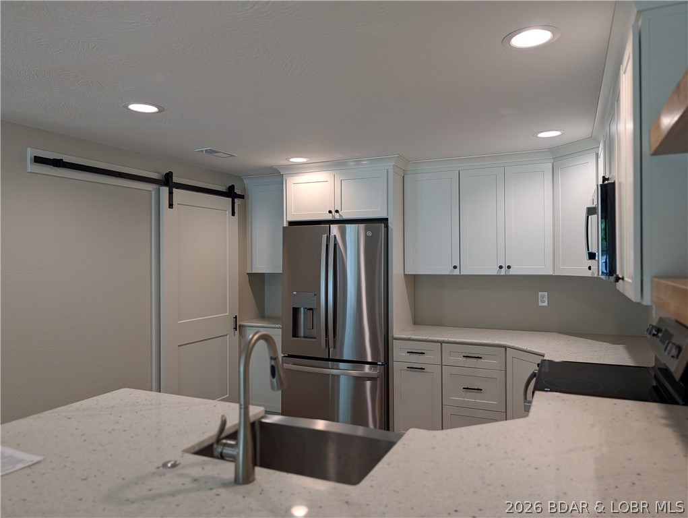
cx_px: 344
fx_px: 478
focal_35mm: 24
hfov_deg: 71.5
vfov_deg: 56.9
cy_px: 259
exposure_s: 1/120
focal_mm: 6.9
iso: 54
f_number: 1.68
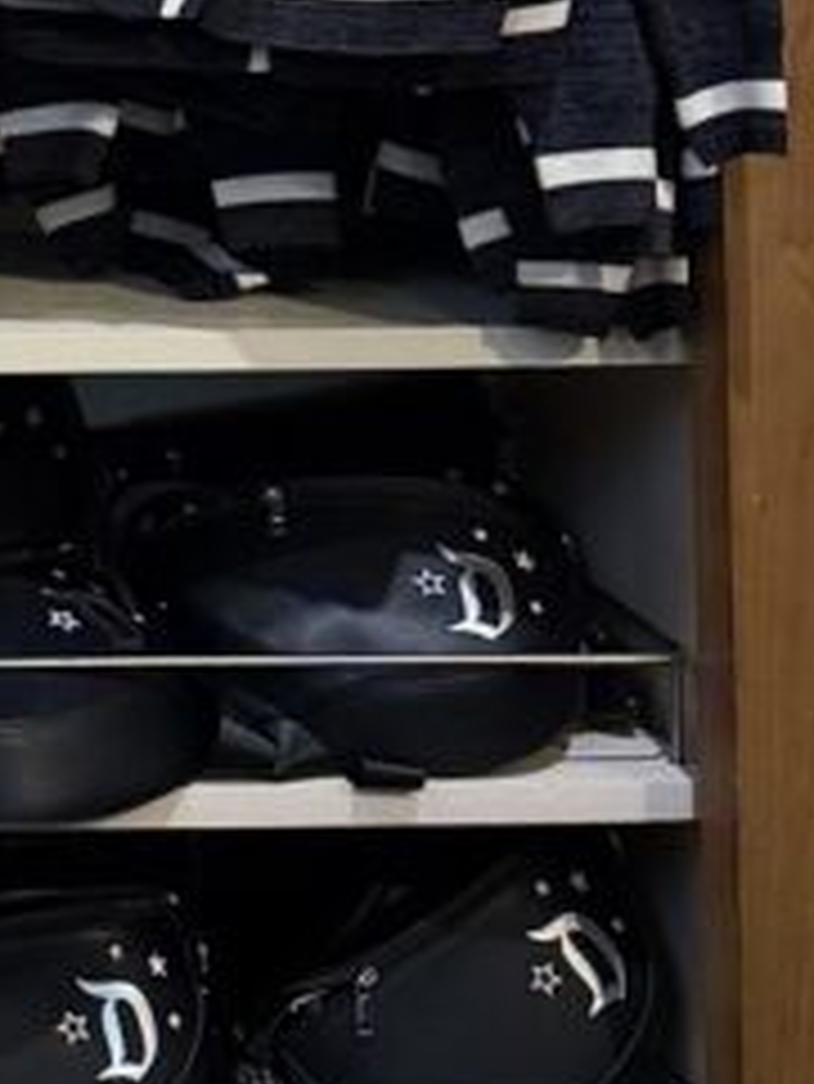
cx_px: -769
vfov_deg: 18.1
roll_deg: +0.8
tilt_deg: -1.3
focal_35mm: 102
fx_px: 3195
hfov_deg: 12.8
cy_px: -297
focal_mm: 6.76
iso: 160
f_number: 1.78
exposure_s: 1/120
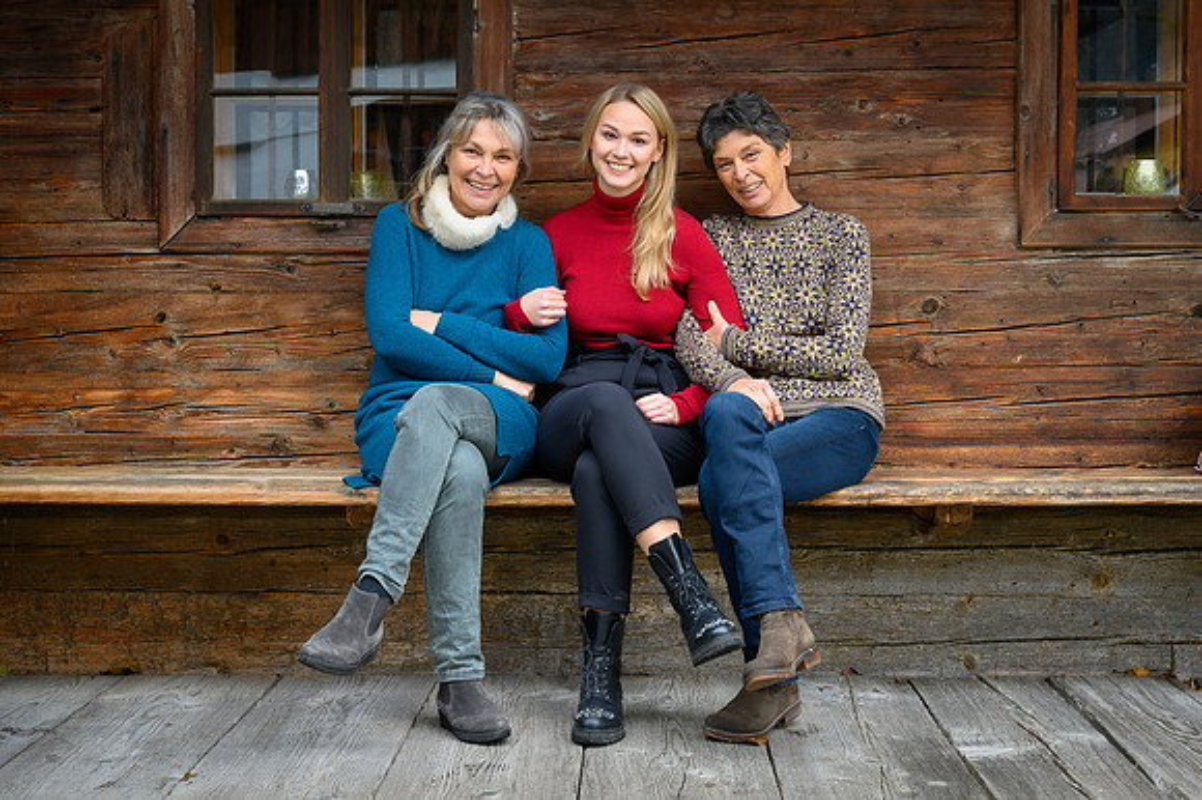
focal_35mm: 55
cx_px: 626
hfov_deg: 36.5
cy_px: 379
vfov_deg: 24.8
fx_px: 1822
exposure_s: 1/100
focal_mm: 48
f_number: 5
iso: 640
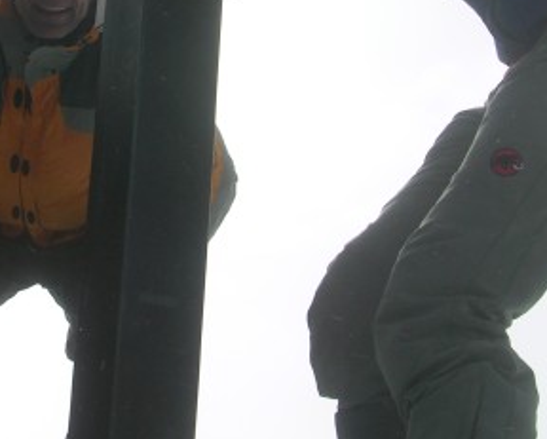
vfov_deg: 16.7
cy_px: 51
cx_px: 137
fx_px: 1475
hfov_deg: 20.8
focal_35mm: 91
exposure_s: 1/503
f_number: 8
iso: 50
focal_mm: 9
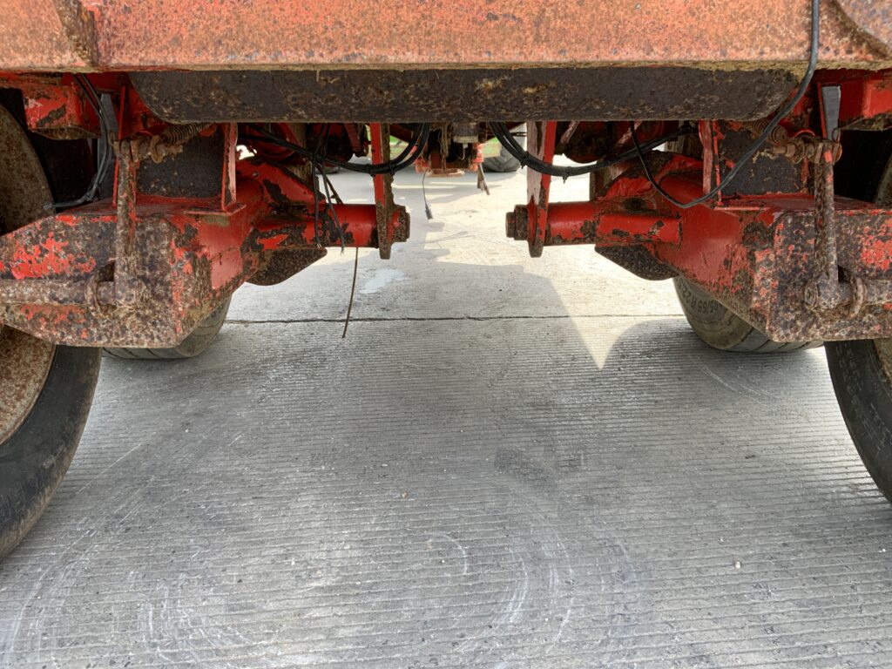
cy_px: 334
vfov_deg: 48.2
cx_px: 446
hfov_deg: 61.7
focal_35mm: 29
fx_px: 747
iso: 16
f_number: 1.8
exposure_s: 1/122
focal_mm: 3
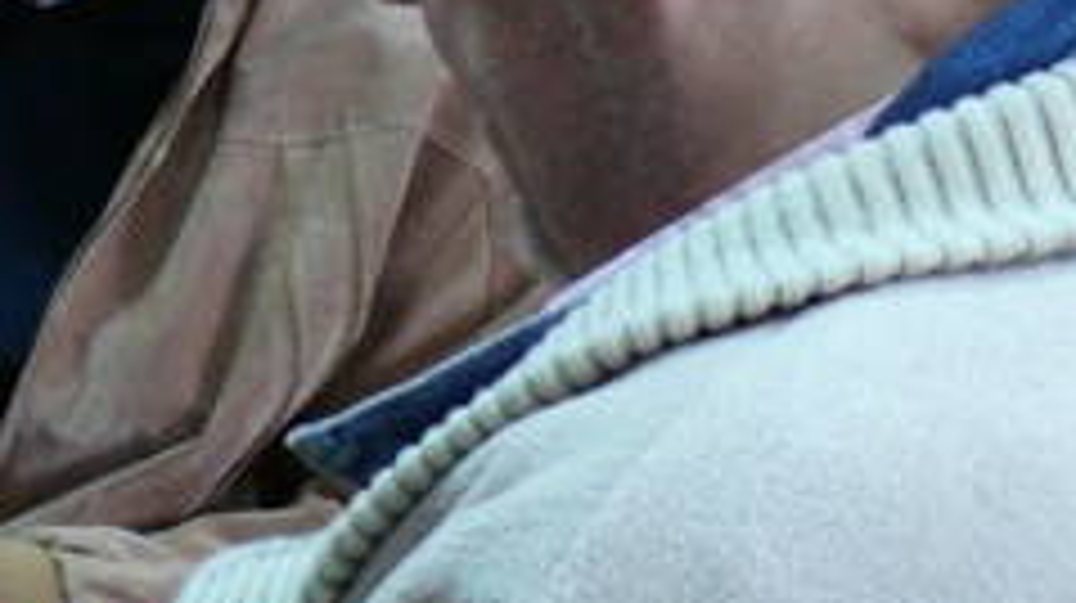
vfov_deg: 6.1
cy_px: -76
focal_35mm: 198
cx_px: -191
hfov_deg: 10.7
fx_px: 5645
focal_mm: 11.3
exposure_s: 1/10
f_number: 3.2
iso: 200
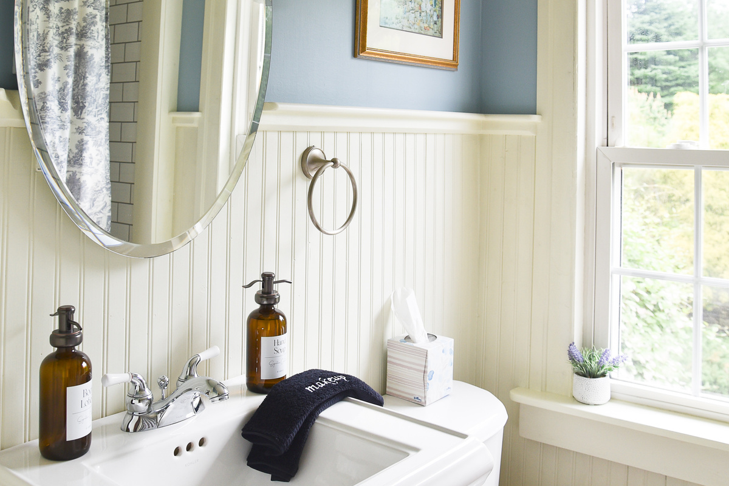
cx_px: 364
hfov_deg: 73.7
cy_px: 243
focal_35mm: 24
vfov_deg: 53.1
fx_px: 486
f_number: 5
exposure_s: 1/100
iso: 400
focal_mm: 24
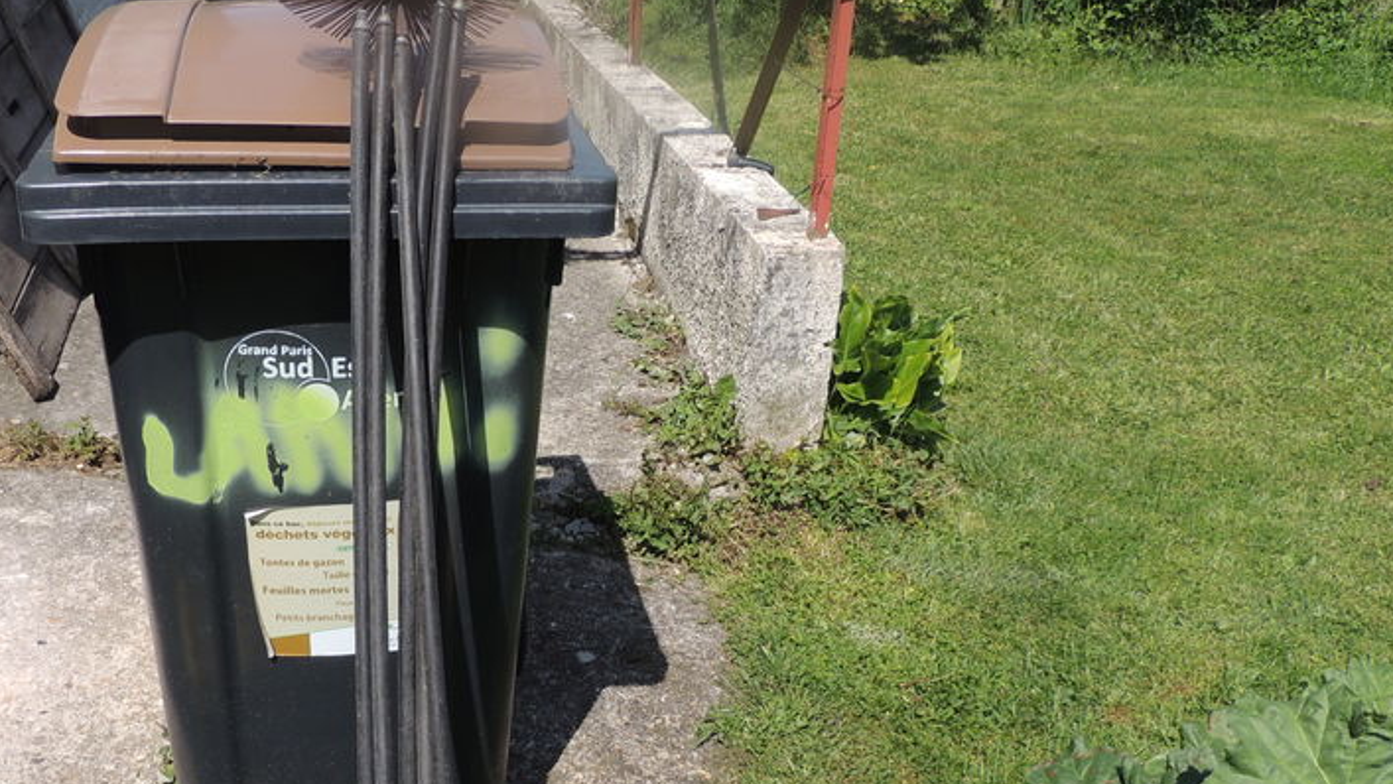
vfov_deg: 31.7
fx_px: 1367
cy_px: 542
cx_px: 465
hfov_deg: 53.0
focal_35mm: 37
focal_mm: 4.3
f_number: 3
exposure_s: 1/1250
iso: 100
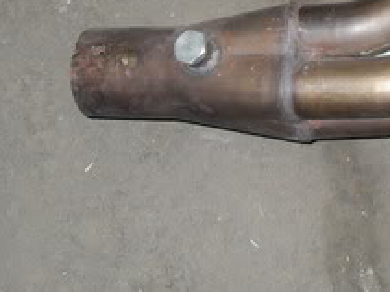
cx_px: 529
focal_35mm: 103
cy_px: -87
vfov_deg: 13.8
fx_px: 1160
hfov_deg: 17.7
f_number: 2.8
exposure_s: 1/45
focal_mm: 6.3
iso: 100
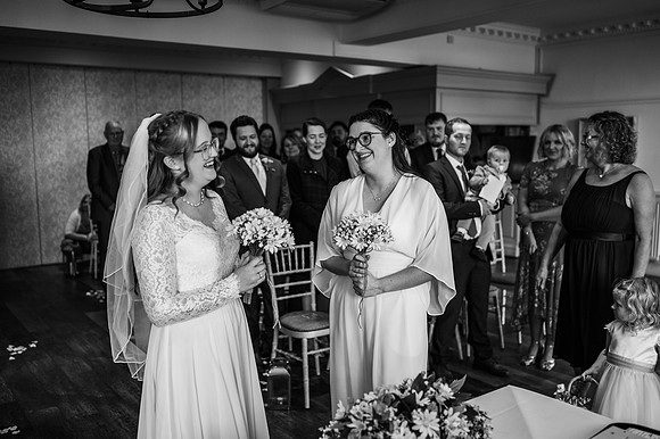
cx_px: 330
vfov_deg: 37.8
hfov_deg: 54.5
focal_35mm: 35
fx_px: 641
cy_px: 220
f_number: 2.2
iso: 180
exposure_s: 1/200
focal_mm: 35
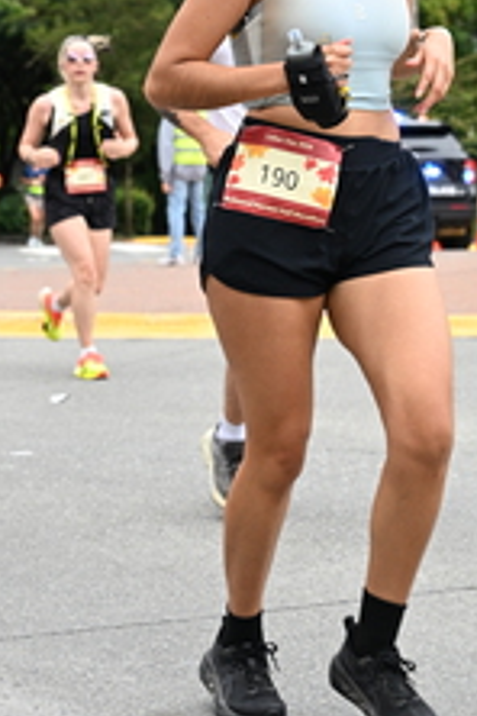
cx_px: 205
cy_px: 65
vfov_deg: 17.0
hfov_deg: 11.5
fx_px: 2365
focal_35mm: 119
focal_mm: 48
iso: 1600
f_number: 4
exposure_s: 1/800
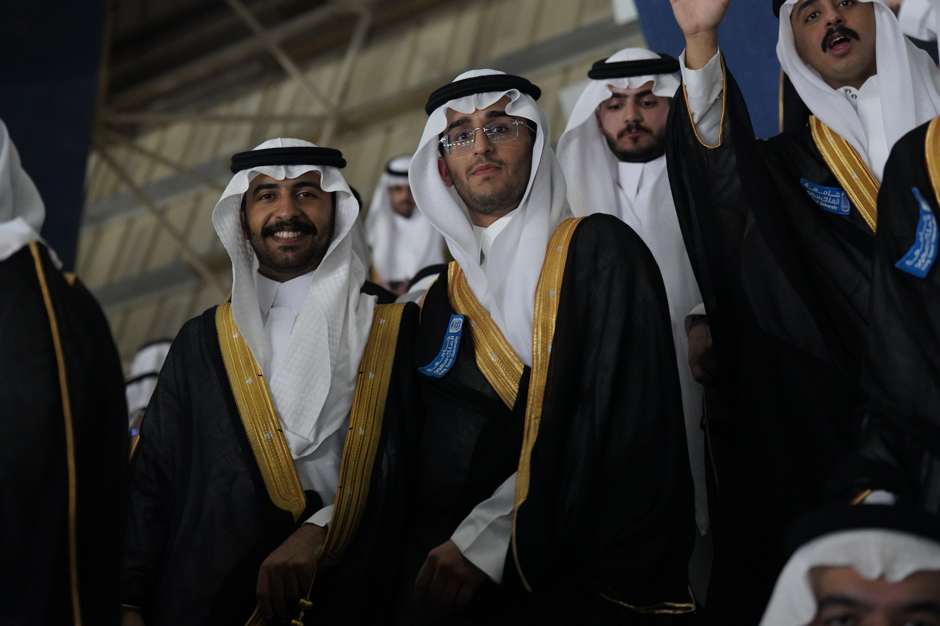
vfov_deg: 19.5
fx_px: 1828
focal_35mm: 70
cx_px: 470
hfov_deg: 28.8
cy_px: 313
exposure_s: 1/125
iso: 6400
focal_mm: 70
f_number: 3.5
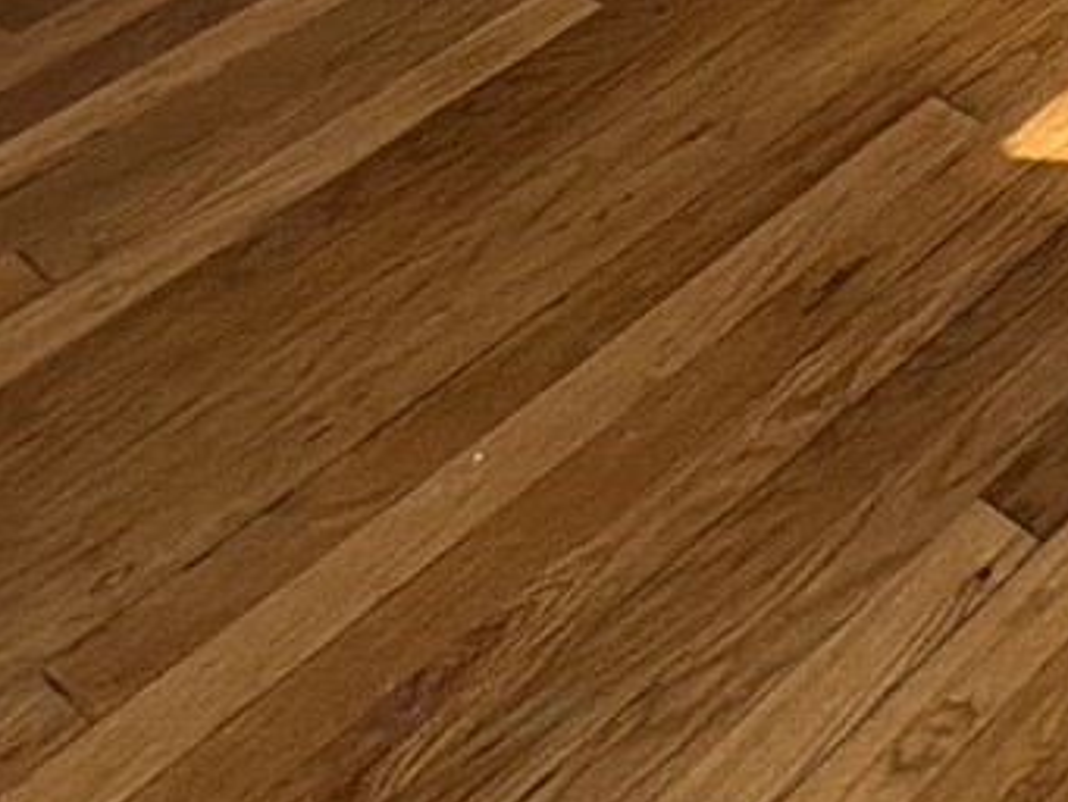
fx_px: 2593
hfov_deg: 20.9
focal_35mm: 84
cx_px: 1447
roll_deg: +1.4
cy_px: -1263
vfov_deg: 12.6
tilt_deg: -10.0
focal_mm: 2.22
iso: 80
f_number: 2.2
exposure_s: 1/121
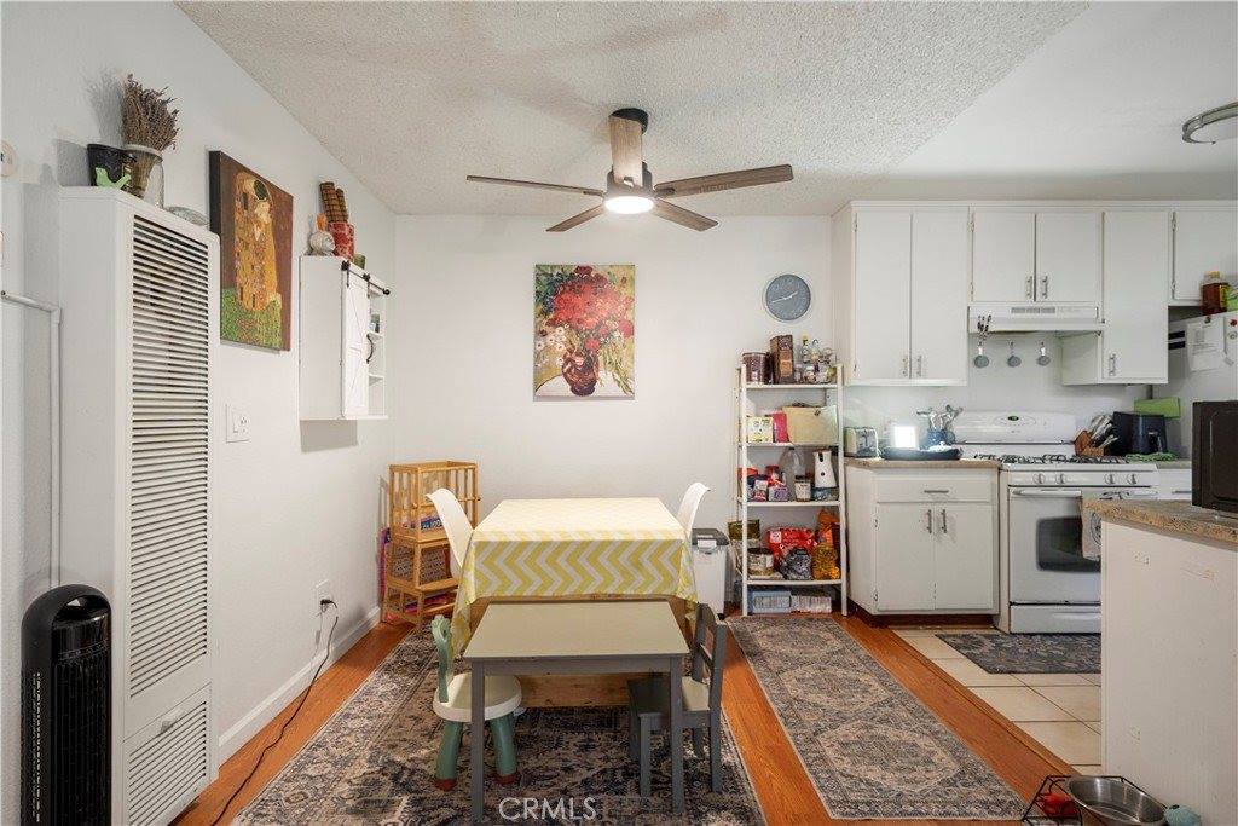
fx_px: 653
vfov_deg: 64.6
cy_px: 413
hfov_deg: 86.9
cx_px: 619
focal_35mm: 19
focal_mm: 19
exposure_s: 1/10
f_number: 7.1
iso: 640
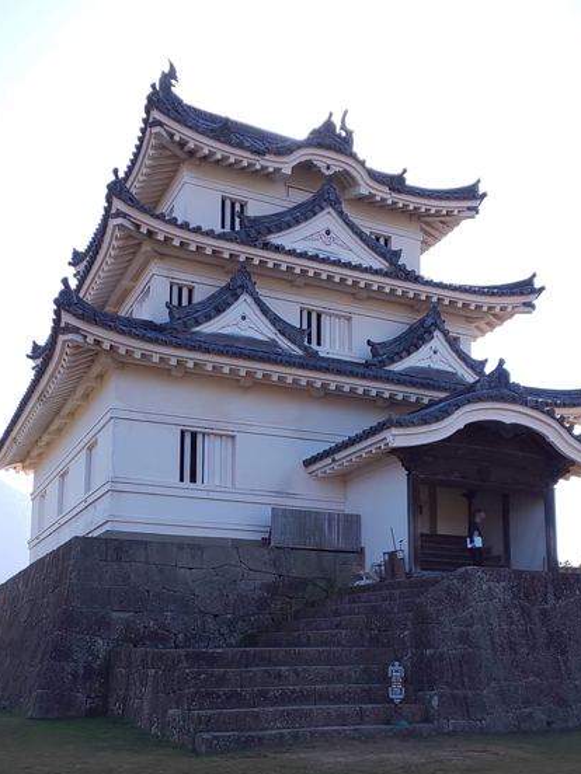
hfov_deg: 48.1
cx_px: 323
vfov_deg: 60.2
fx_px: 649
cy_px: 515
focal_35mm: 29
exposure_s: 1/469
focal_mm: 3.45
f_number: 1.94
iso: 28
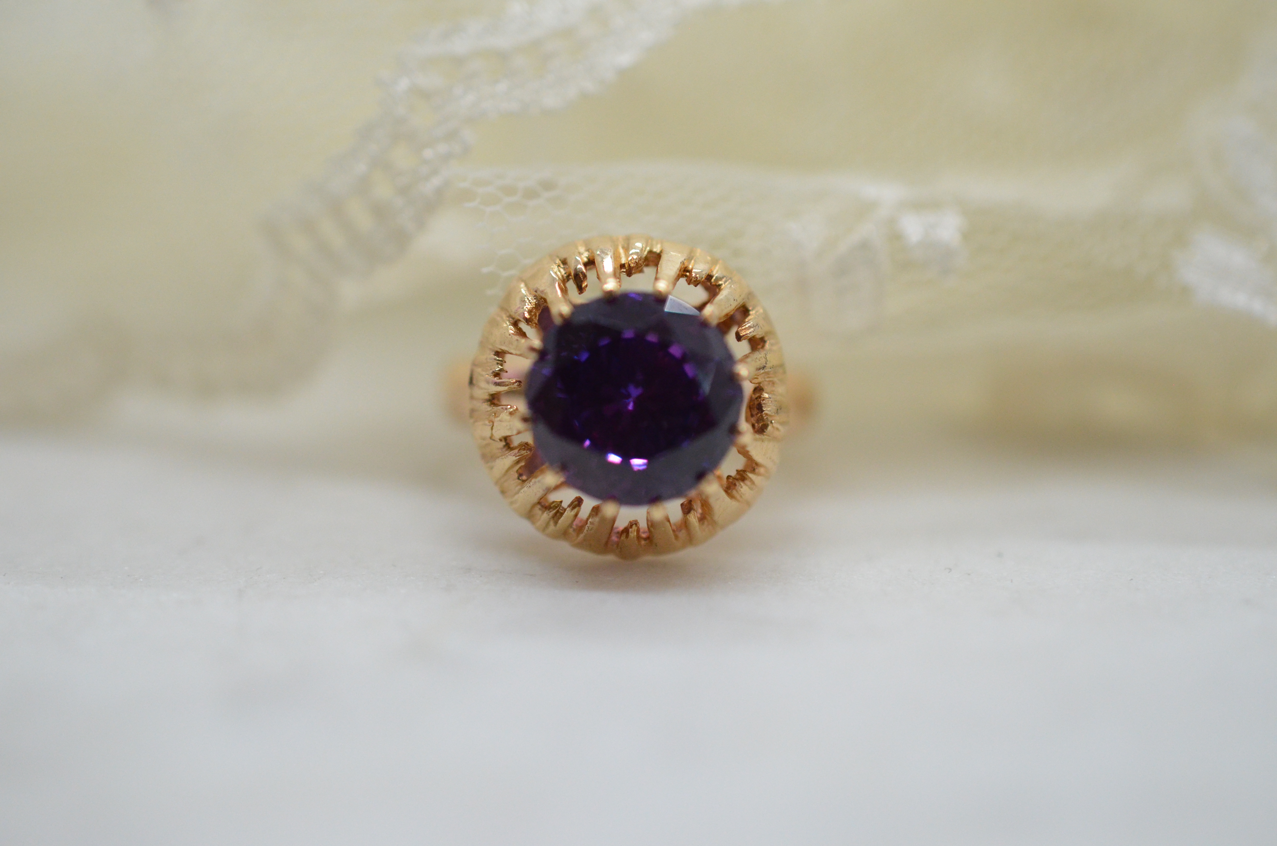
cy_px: 423
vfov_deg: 22.5
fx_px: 2124
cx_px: 638
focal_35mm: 60
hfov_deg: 33.5
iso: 2500
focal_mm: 40
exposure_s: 1/2500
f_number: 4
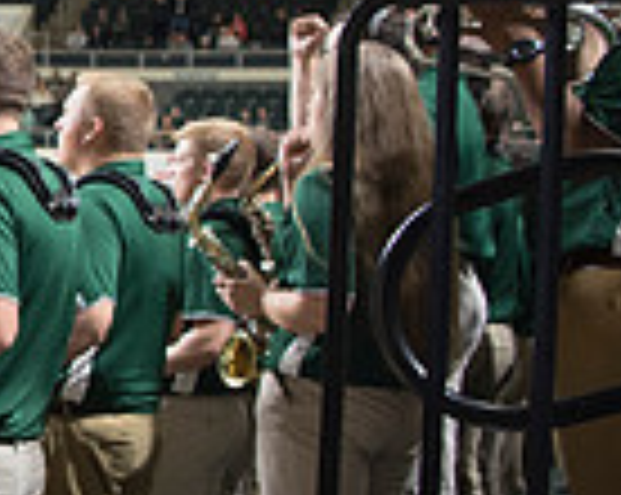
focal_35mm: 95
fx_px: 1744
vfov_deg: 16.1
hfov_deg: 16.3
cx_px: -558
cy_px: 151
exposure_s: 1/200
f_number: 2.8
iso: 2000
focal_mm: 24
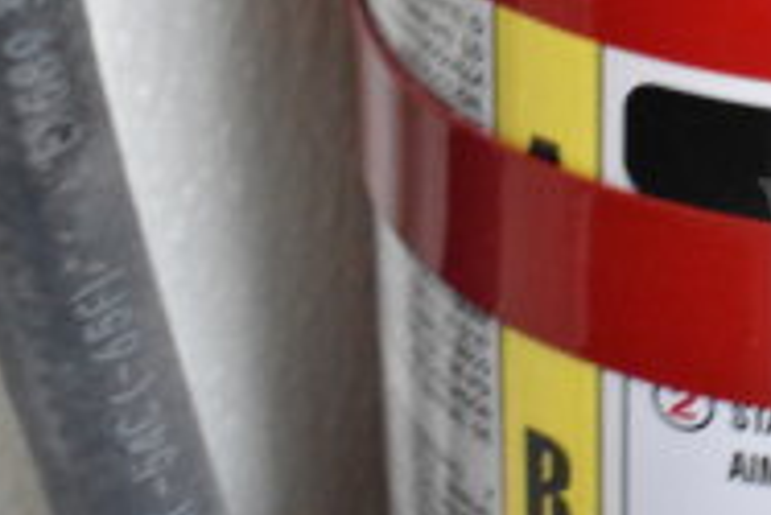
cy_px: 505
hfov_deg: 14.1
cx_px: 1126
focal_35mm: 137
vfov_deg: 10.0
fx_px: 2936
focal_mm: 28
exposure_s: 1/160
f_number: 6.3
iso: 6400
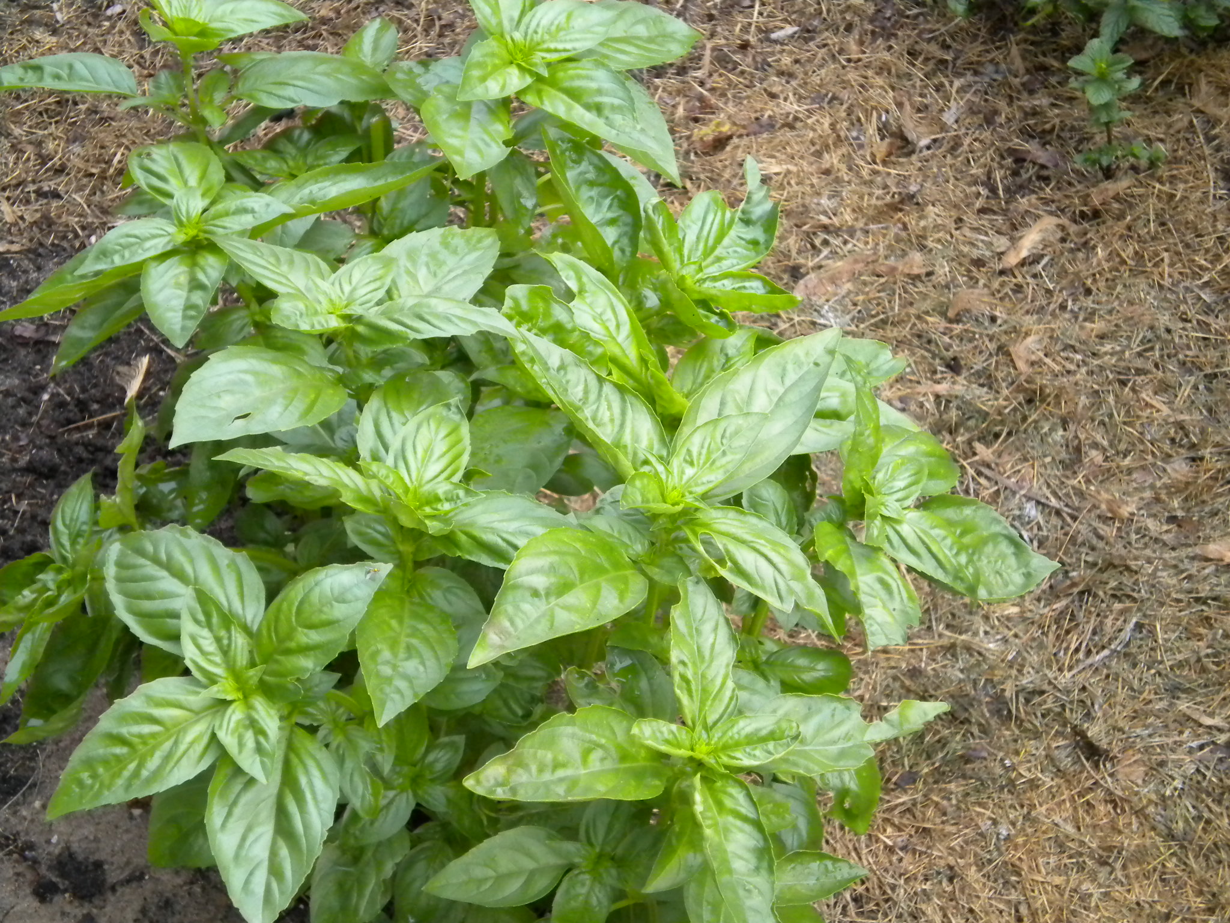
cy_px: 462
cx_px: 615
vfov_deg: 21.6
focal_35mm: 68
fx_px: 2416
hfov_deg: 28.6
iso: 400
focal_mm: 12.3
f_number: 4.6
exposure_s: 1/91.8
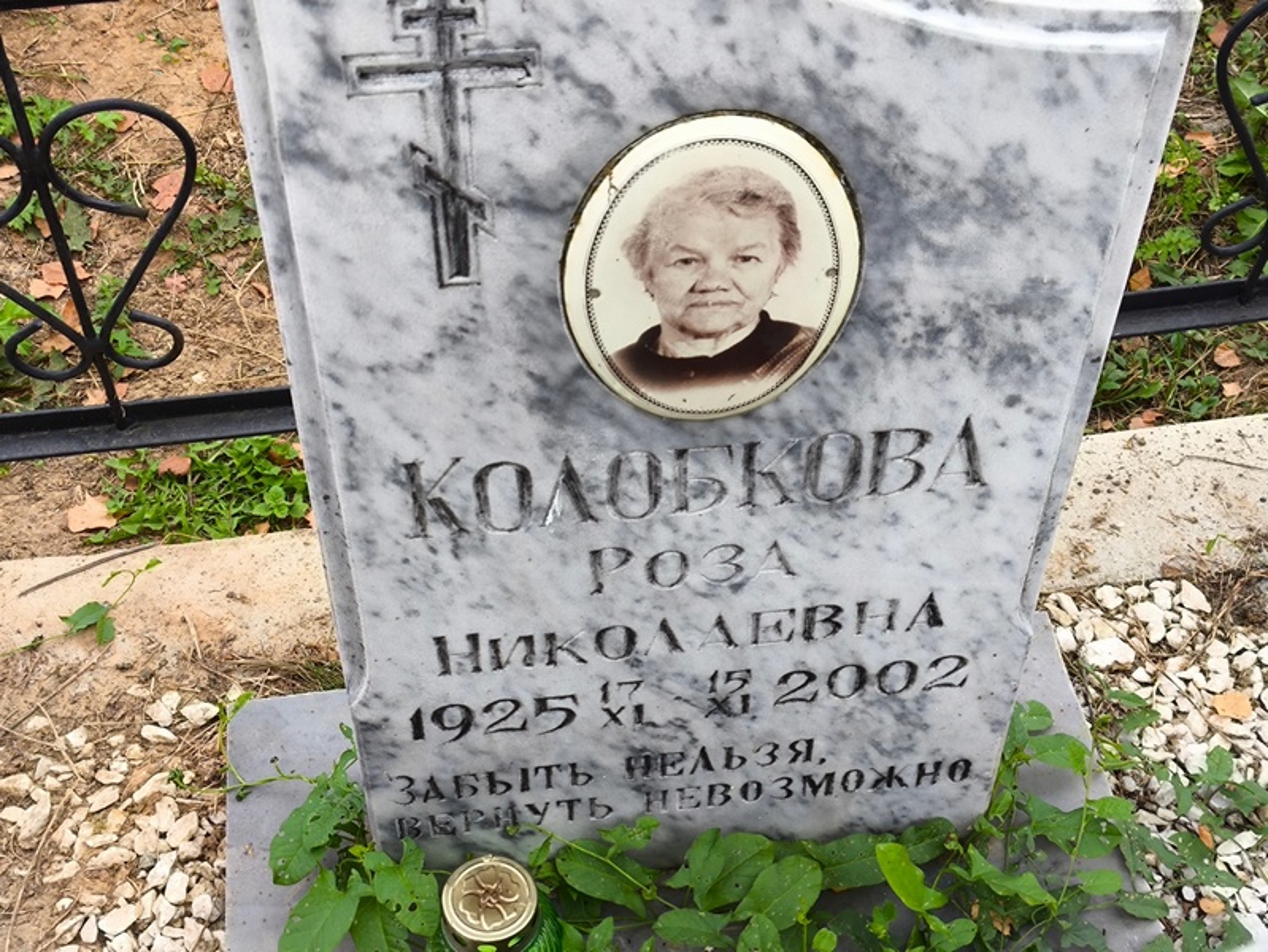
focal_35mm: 50
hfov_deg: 38.2
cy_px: 476
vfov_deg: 29.1
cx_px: 634
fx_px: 1832
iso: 50
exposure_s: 1/164
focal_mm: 4.71
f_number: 1.7
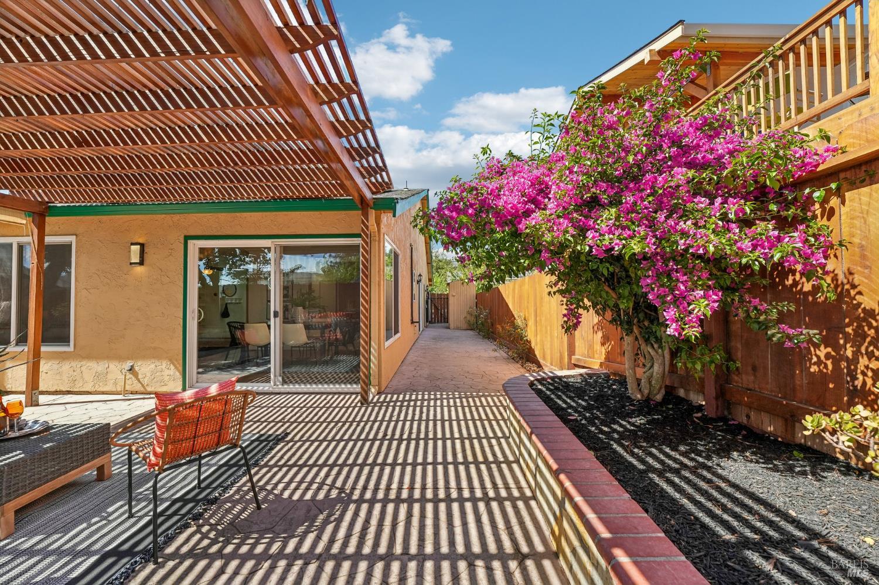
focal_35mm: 14
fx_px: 342
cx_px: 440
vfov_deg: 81.2
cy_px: 292
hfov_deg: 104.3
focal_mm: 14
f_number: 8
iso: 640
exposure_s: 1/320
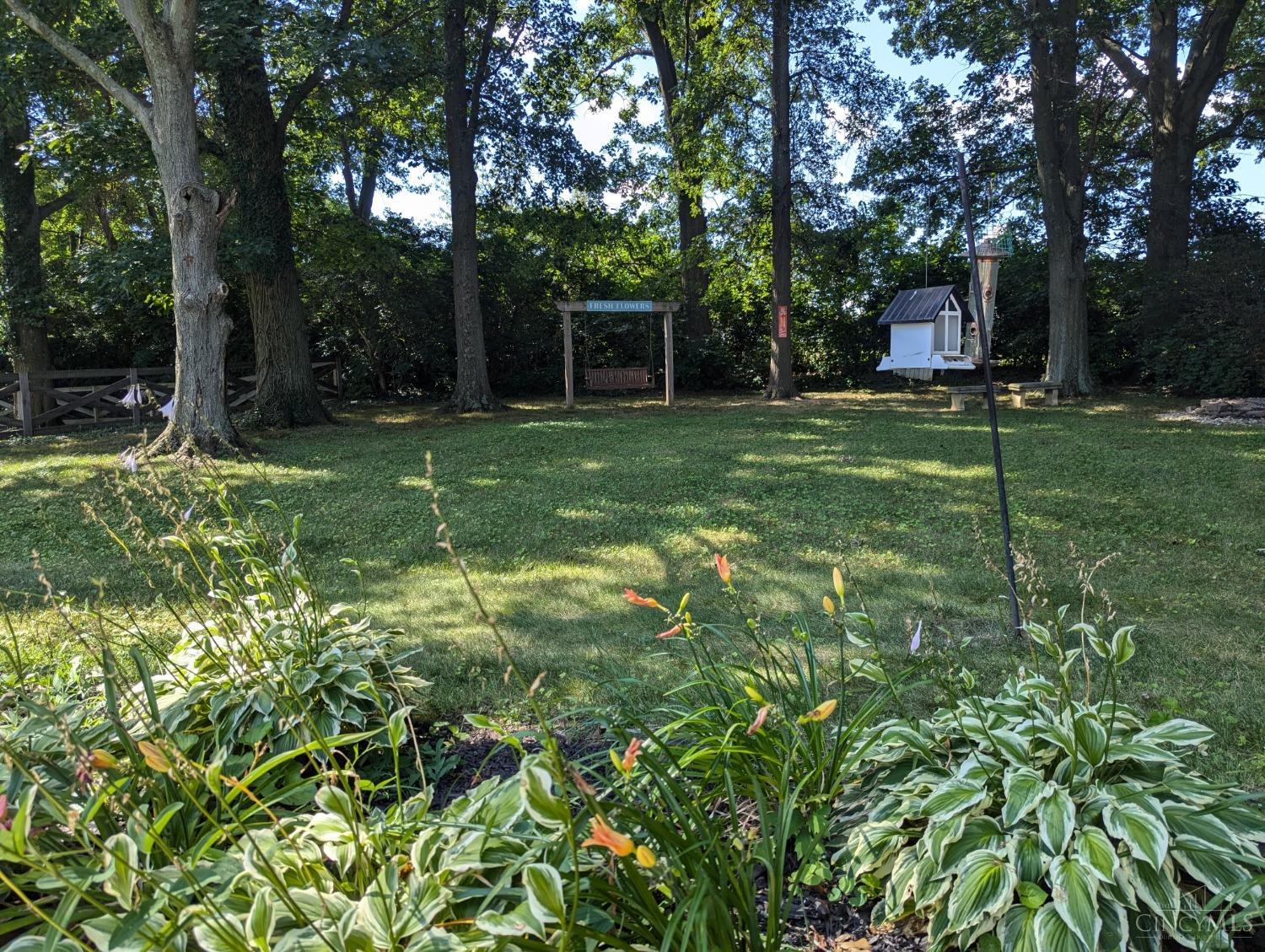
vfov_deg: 56.9
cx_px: 632
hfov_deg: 71.5
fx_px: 878
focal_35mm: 24
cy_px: 476
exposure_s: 1/418
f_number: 1.85
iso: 38
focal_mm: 6.81
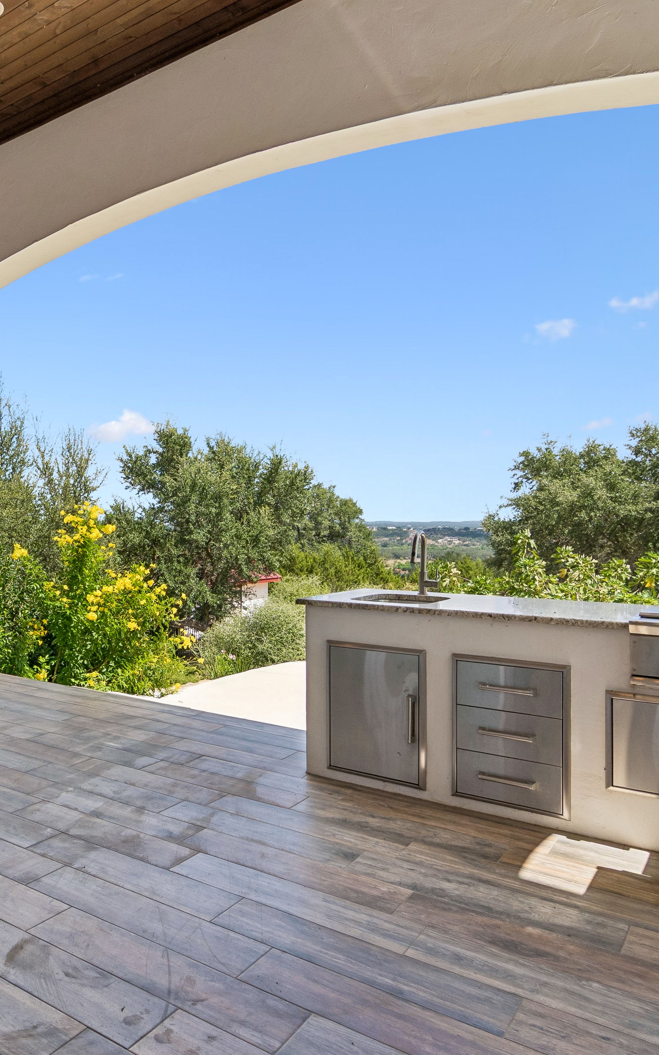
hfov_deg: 44.9
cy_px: 530
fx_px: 718
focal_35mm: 25
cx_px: 71
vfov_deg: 72.5
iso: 100
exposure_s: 1/200
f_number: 8
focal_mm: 11
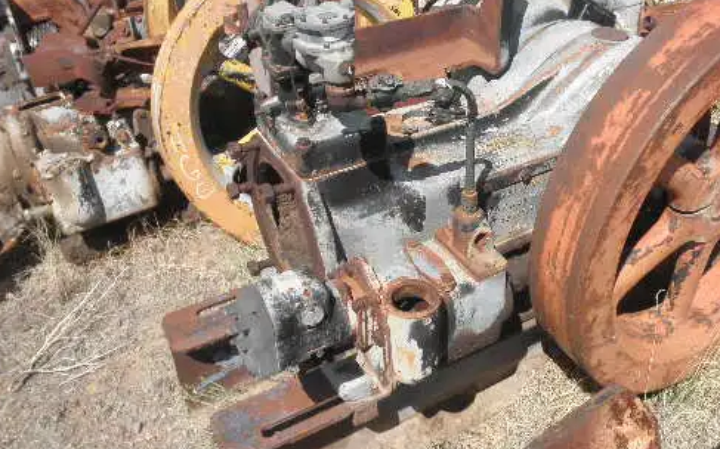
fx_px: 765
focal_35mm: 39
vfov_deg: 32.6
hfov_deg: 49.8
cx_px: 461
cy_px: 170
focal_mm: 5
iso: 64
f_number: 8.5
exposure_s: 1/100
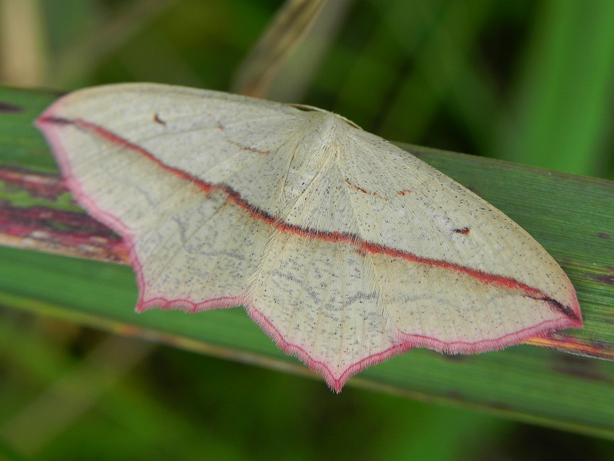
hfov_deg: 18.7
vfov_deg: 14.1
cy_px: 230
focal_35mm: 105
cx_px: 307
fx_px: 1862
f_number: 4
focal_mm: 18.8
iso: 160
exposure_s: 1/143
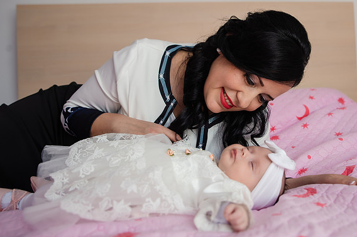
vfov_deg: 34.8
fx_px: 377
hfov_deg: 50.2
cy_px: 85
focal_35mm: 38
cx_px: 223
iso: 400
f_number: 3.5
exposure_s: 1/250
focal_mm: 29
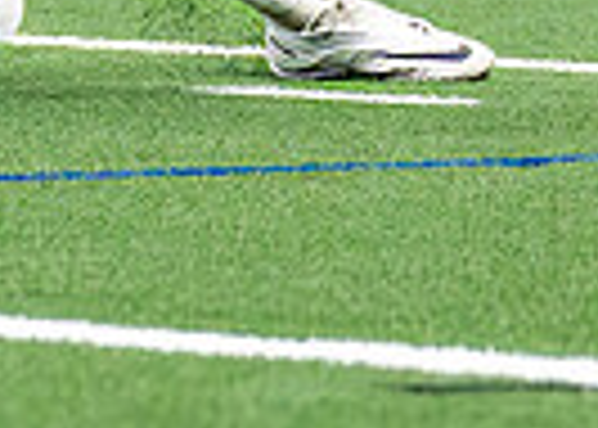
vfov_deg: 1.4
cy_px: -562
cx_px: -529
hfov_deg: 1.9
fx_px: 17578
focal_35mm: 1035
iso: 5000
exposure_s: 1/2000
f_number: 2.8
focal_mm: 94
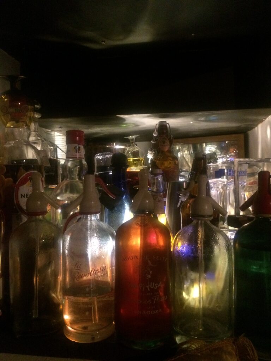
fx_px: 303
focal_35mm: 29
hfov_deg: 48.2
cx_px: 136
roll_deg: +1.5
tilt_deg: +0.6
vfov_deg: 61.7
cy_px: 180
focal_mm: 4.15
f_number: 2.2
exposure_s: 1/17
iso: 500
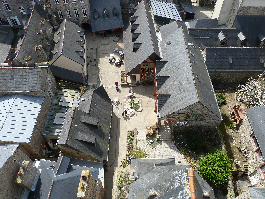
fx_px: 191
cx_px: 132
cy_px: 100
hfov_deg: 69.4
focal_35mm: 25
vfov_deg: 54.9
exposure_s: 1/320
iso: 80
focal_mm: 4.1
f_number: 4
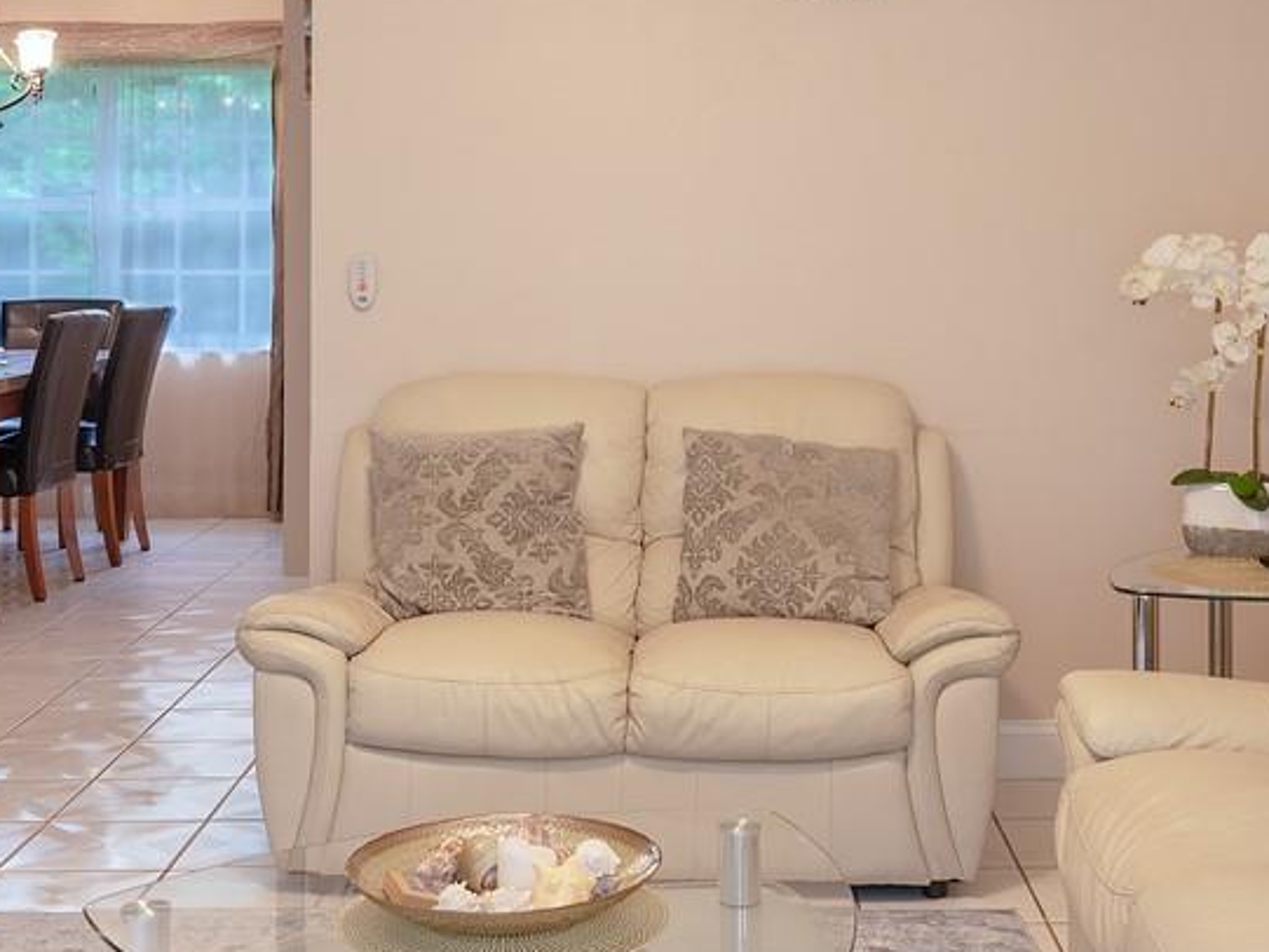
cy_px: 141
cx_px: 642
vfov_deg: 26.4
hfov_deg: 35.5
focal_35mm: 54
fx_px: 1980
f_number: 9
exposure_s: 1/10
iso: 200
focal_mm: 28
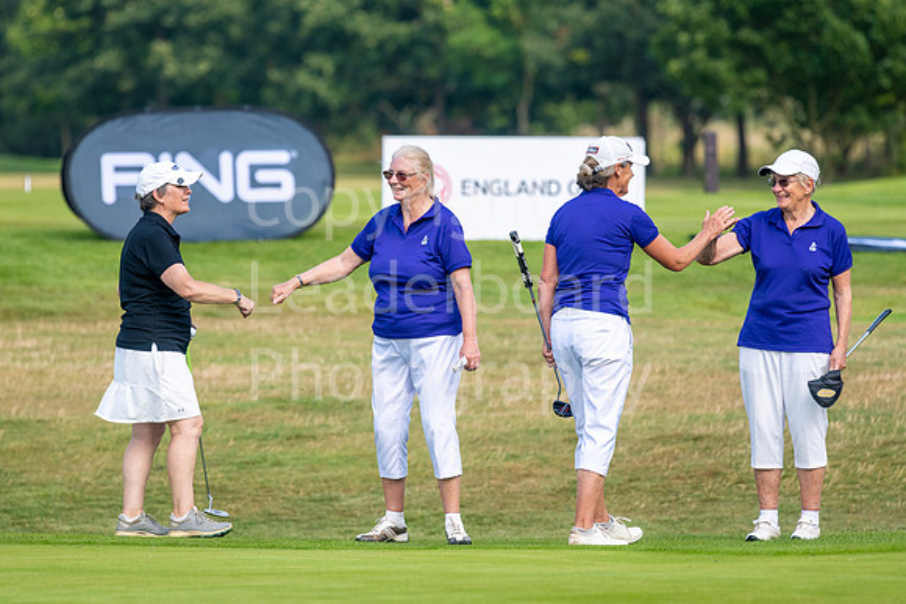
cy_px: 279
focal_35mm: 374
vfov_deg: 3.7
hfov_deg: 5.5
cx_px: 426
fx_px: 9416
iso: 200
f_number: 5
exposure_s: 1/800
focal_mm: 300
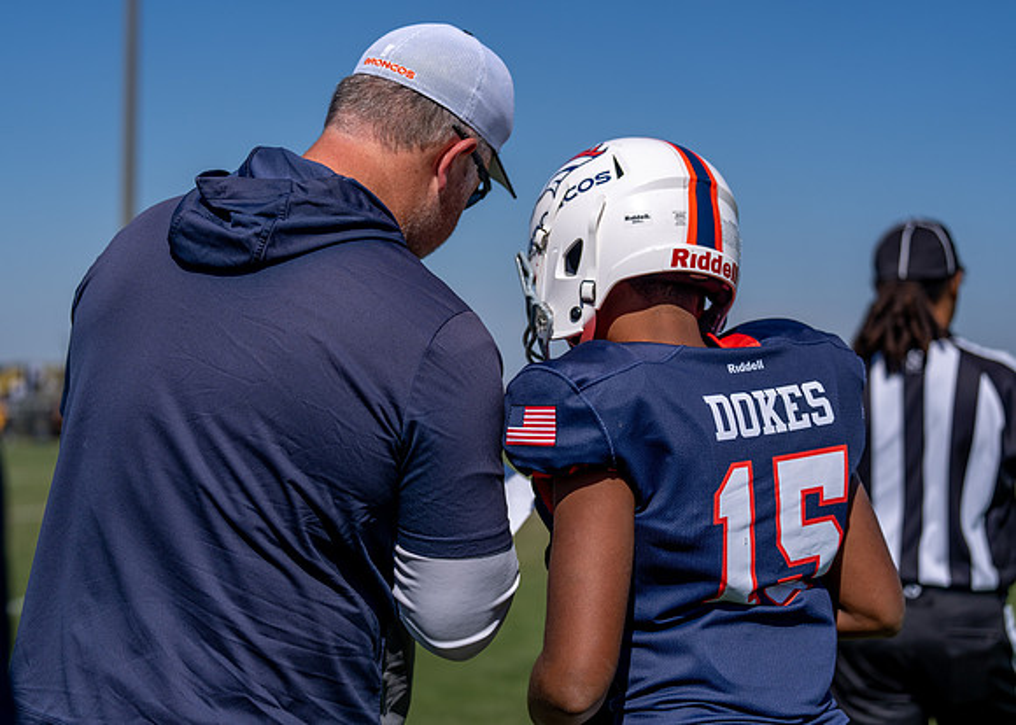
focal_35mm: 74
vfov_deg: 19.4
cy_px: 363
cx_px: 481
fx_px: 2122
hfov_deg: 26.9
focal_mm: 70
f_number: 2.8
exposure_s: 1/4000
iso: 100
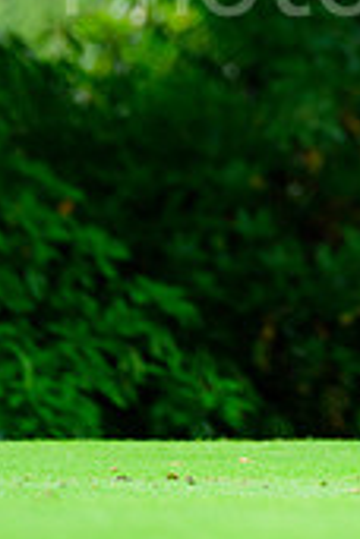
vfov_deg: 2.4
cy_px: -154
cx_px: 414
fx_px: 12659
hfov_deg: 1.6
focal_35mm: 844
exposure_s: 1/2000
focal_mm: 320
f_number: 5.3
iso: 1600
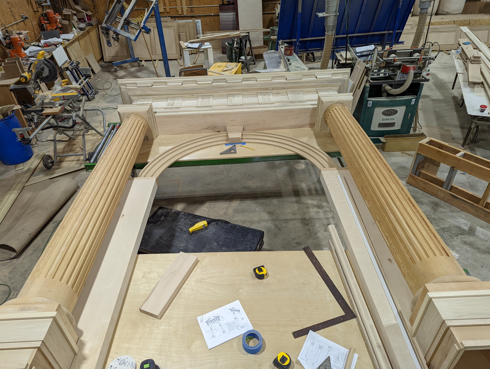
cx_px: 245
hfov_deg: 71.5
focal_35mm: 24
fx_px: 340
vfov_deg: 56.9
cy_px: 184
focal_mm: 6.81
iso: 124
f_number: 1.85
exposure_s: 1/79.5
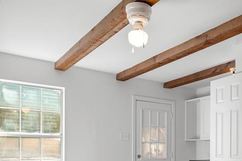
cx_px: 168
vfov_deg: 31.9
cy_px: 156
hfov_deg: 48.4
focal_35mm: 39
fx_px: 262
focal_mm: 16
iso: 800
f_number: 7.1
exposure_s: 1/13
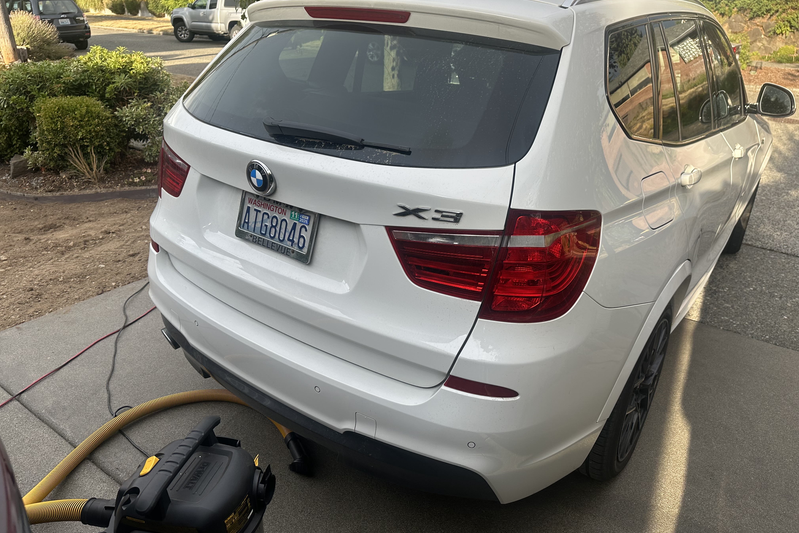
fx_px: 555
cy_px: 248
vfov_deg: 51.2
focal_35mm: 25
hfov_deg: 71.5
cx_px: 400
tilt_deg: -21.1
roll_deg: +2.7
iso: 80
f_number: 1.78
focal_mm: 6.86
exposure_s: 1/745
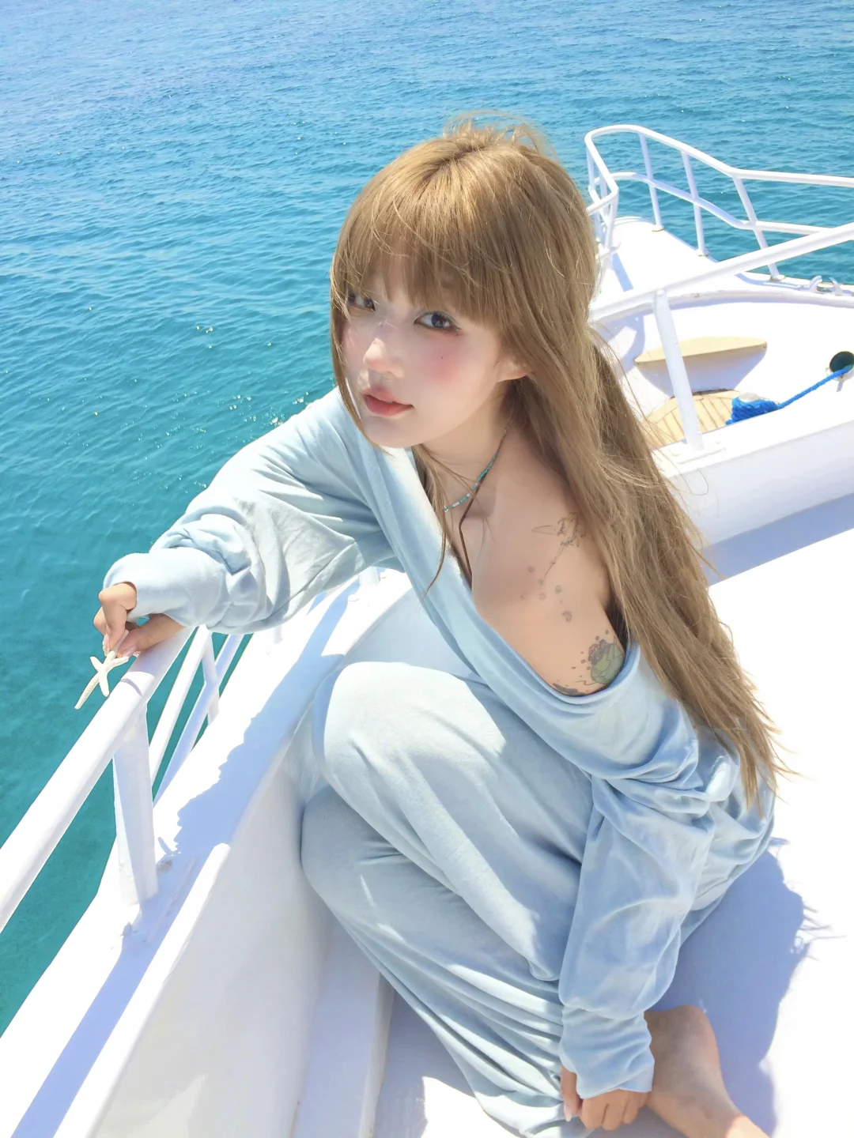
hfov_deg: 48.2
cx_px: 427
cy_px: 569
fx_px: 954
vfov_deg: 61.7
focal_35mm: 29
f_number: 2.2
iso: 32
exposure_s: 1/2564
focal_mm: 4.15
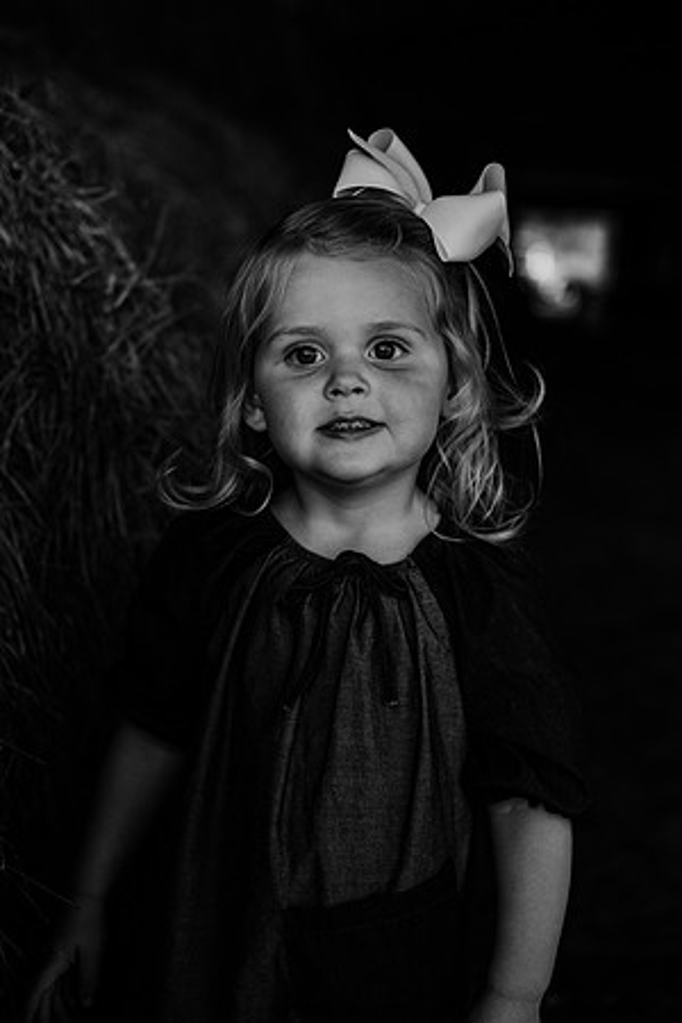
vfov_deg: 39.6
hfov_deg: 27.0
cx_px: 341
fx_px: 1421
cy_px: 512
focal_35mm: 50
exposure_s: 1/800
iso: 200
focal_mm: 50
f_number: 2.8
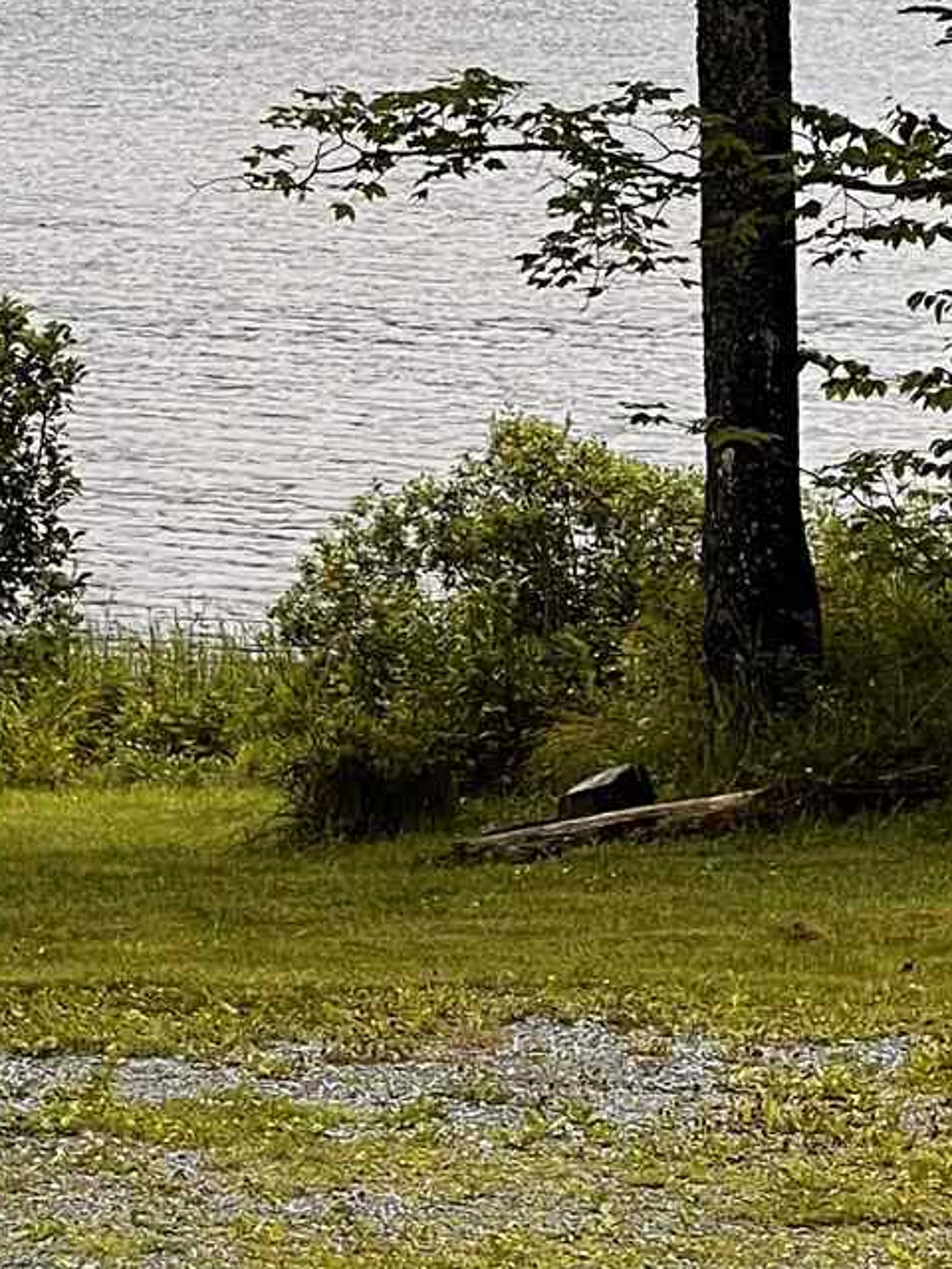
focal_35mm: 277
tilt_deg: -2.0
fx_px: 10157
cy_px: 178
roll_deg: -0.8
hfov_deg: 5.4
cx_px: 165
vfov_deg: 7.1
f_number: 2.8
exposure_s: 1/457
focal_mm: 9
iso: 32
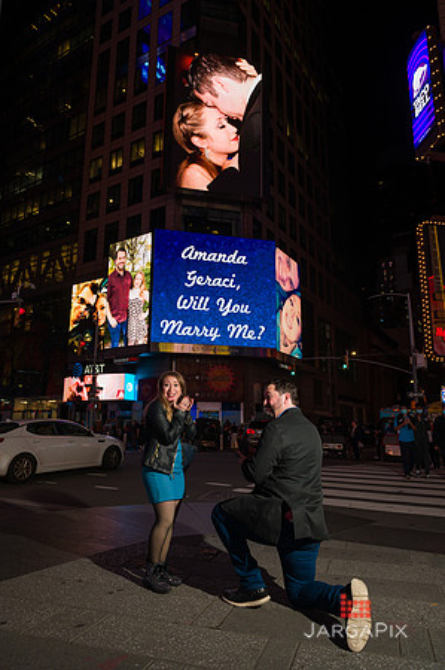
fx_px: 446
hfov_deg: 53.0
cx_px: 222
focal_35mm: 24
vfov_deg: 73.8
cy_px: 335
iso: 500
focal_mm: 24
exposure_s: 1/200
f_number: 5.6
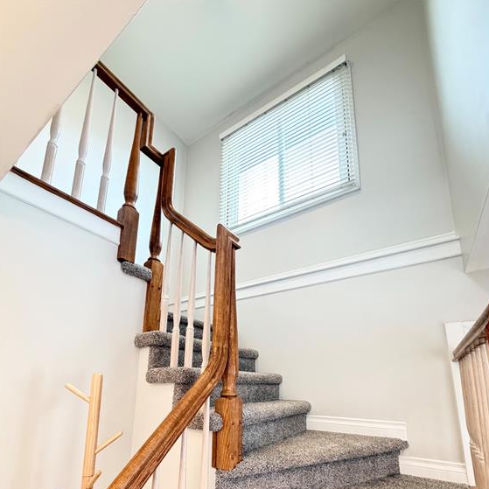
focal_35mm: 17
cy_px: 333
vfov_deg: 80.6
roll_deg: -0.7
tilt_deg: +11.3
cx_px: 247
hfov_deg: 84.0
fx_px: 272
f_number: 2.2
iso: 640
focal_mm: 2.22
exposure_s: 1/60
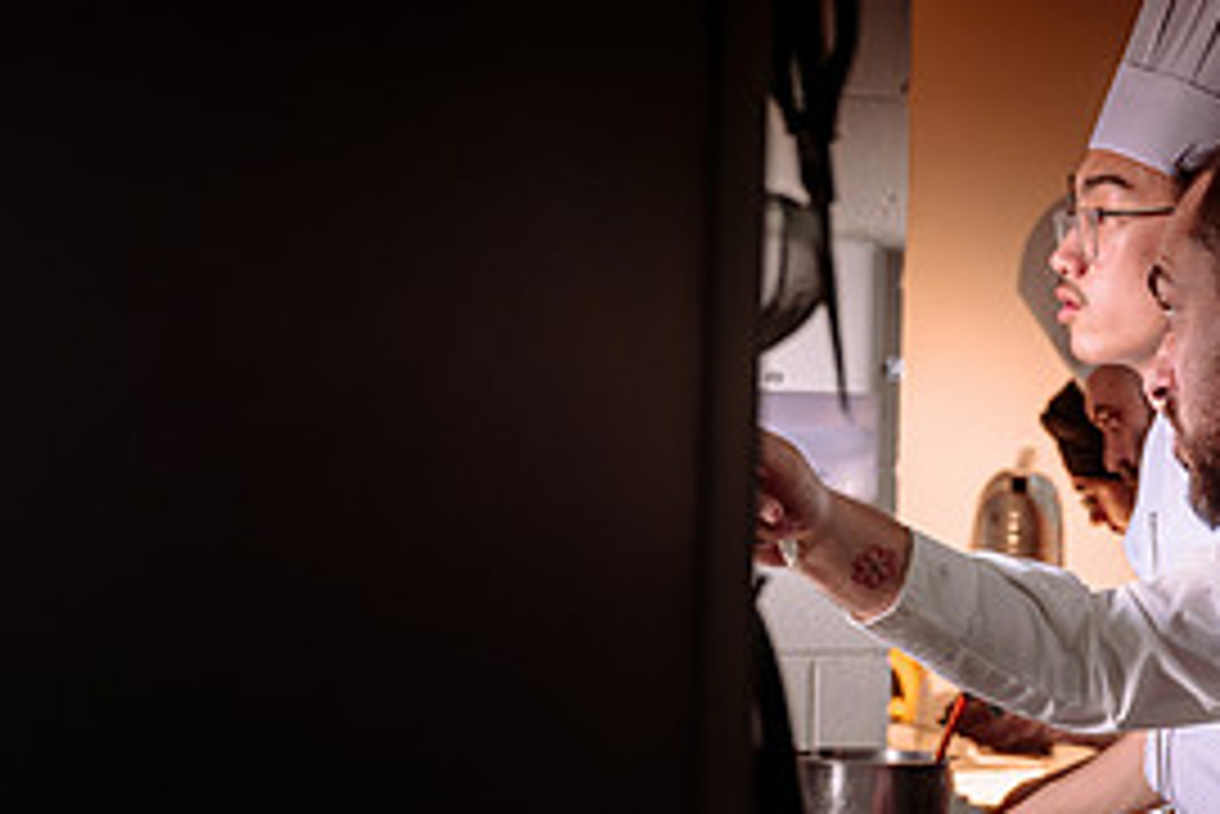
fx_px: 3560
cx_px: 752
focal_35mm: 105
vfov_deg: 13.0
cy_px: 618
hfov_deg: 19.4
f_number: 4
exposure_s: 1/100
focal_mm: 49
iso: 100
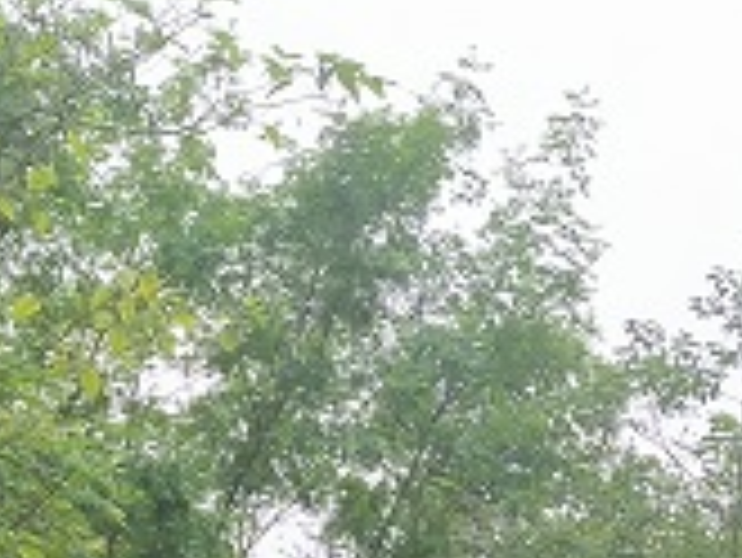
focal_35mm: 121
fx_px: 2596
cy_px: 1215
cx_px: 301
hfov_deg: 16.3
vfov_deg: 10.9
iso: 64
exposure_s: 1/250
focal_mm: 4.71
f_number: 1.79
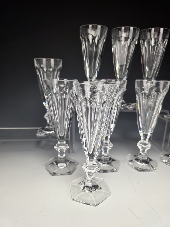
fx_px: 151
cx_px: 85
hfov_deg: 58.9
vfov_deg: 73.9
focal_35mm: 23
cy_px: 114
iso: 80
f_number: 1.7
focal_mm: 6.3
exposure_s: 1/100
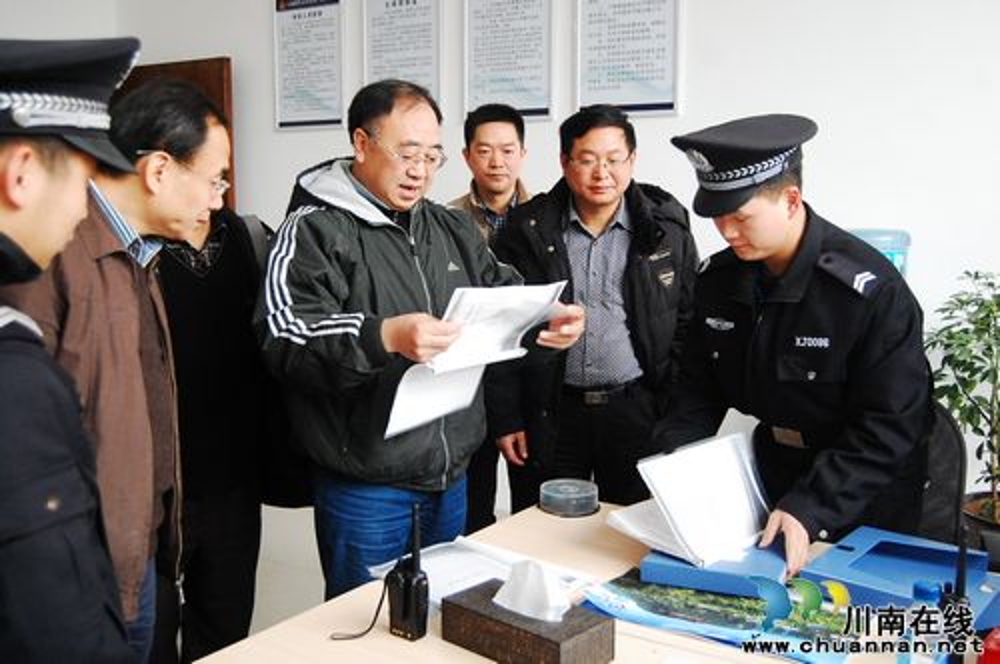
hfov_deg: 53.2
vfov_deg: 36.8
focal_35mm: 36
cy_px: 332
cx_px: 500
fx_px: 999
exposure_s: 1/60
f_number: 4
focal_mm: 24
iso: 1600
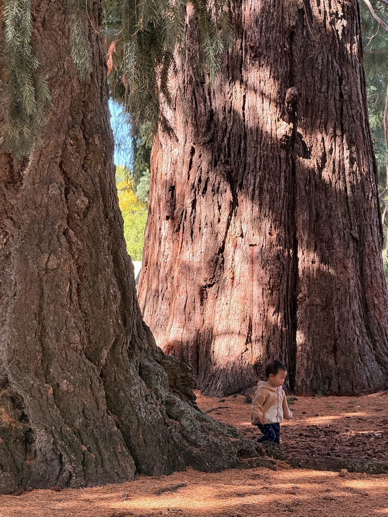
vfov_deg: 16.4
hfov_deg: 12.3
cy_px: 258
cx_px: 194
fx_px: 1793
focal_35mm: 120
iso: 80
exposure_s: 1/99
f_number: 2.8
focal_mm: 15.66
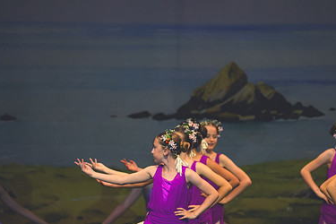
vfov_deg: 3.0
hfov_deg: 4.4
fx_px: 4330
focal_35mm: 464
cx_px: 169
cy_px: 159
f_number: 2.8
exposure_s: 1/500
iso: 560
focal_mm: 200
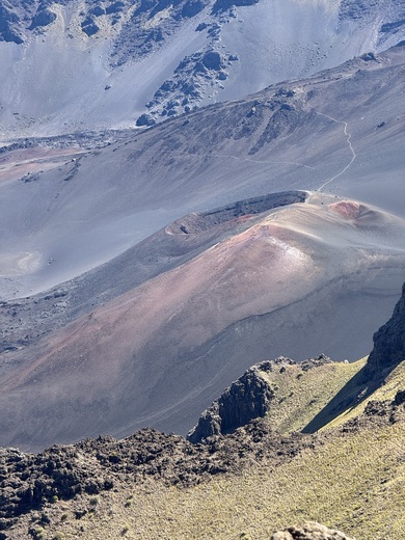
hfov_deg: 12.3
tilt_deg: -8.3
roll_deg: +1.4
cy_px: 270
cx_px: 202
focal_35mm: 120
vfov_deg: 16.4
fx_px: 1872
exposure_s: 1/550
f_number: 2.8
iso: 64
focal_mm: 15.66
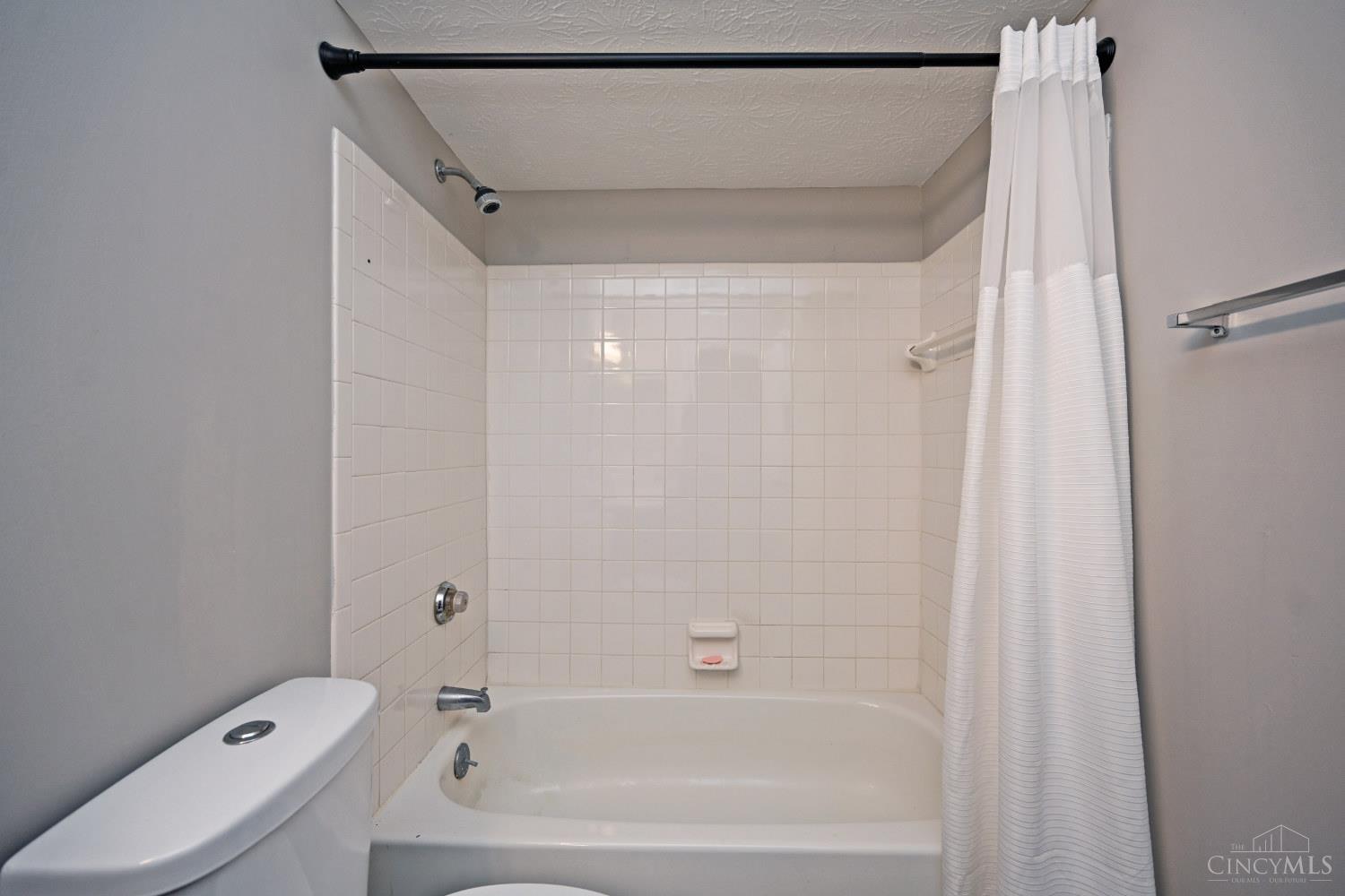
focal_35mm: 14
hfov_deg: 104.3
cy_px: 448
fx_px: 523
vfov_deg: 81.2
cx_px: 672
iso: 320
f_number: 4
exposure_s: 1/60
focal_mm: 14
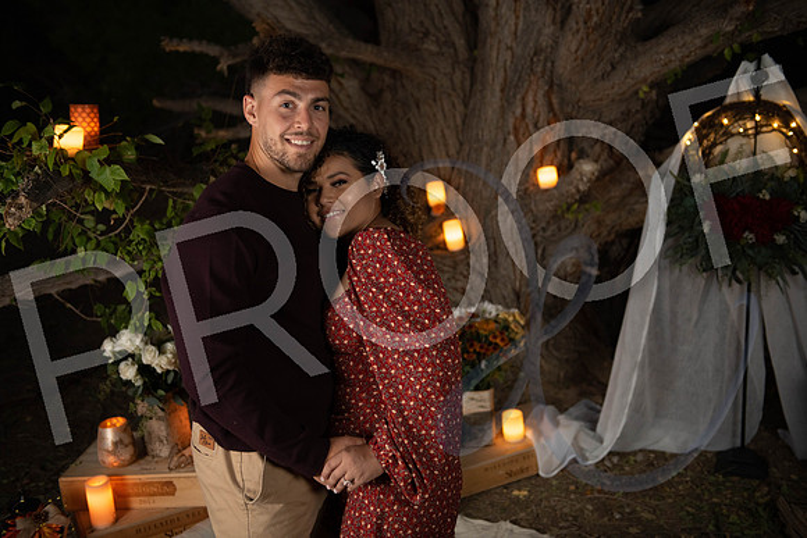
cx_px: 404
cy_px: 269
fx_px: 1009
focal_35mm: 45
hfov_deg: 43.6
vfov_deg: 29.9
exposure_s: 1/60
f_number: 2.8
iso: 640
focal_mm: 45
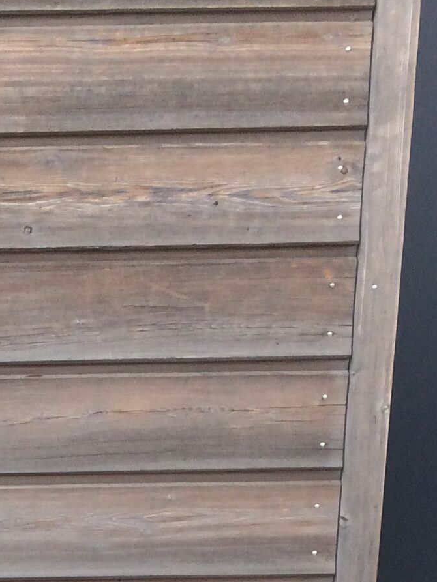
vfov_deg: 16.6
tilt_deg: -15.1
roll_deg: +2.0
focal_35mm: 106
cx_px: -236
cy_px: 920
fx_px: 1784
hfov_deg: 13.1
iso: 32
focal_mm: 4.15
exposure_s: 1/1109
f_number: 2.2
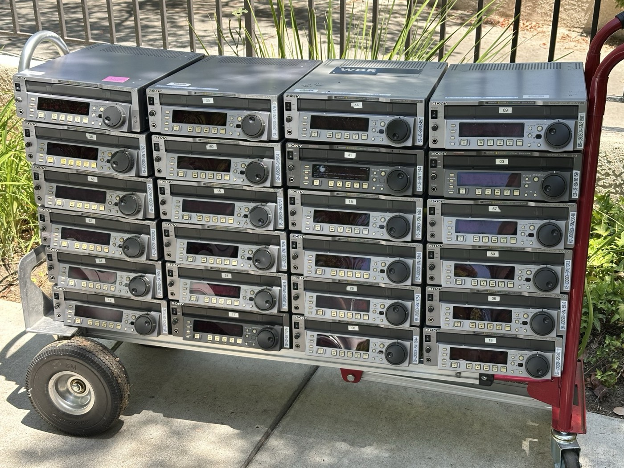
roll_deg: +0.8
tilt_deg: -24.5
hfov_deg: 39.7
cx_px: 312
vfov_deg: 30.3
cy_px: 234
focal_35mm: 48
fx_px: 865
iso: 64
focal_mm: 6.86
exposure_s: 1/704
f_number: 1.78
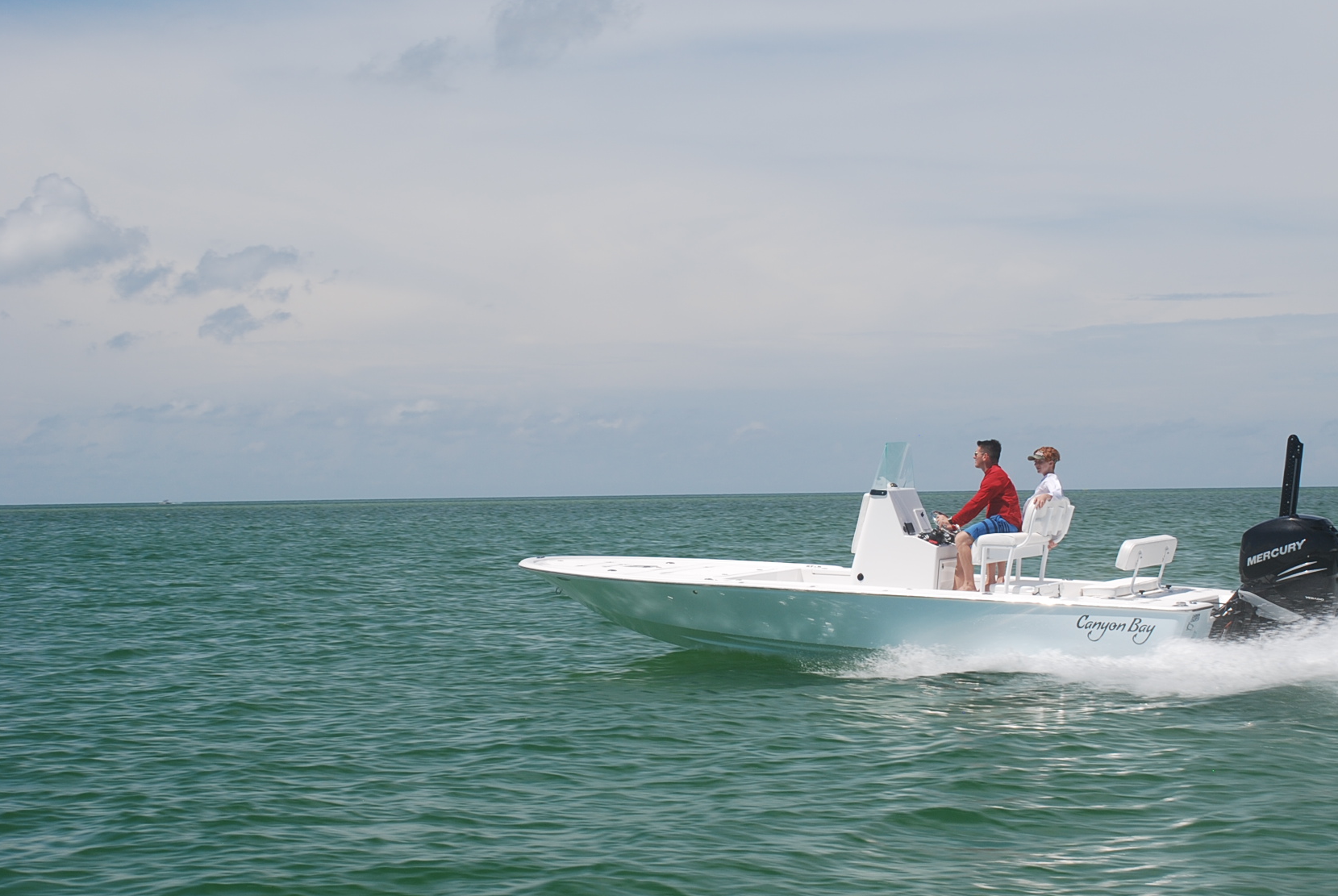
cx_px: 778
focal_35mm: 77
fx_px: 2866
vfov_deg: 17.8
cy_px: 444
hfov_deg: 26.2
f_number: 8
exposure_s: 1/250
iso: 100
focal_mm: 44
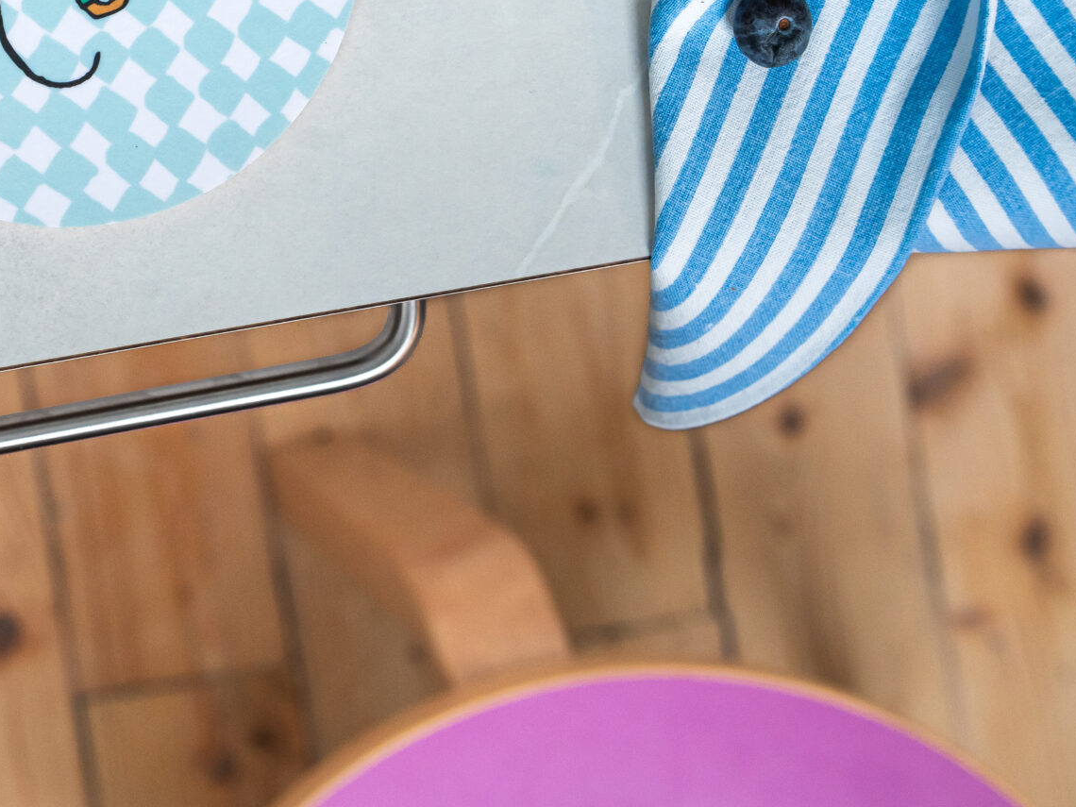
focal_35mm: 108
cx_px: 9
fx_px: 3357
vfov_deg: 13.6
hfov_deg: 17.8
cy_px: 42
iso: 640
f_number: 8
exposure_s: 1/25
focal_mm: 50
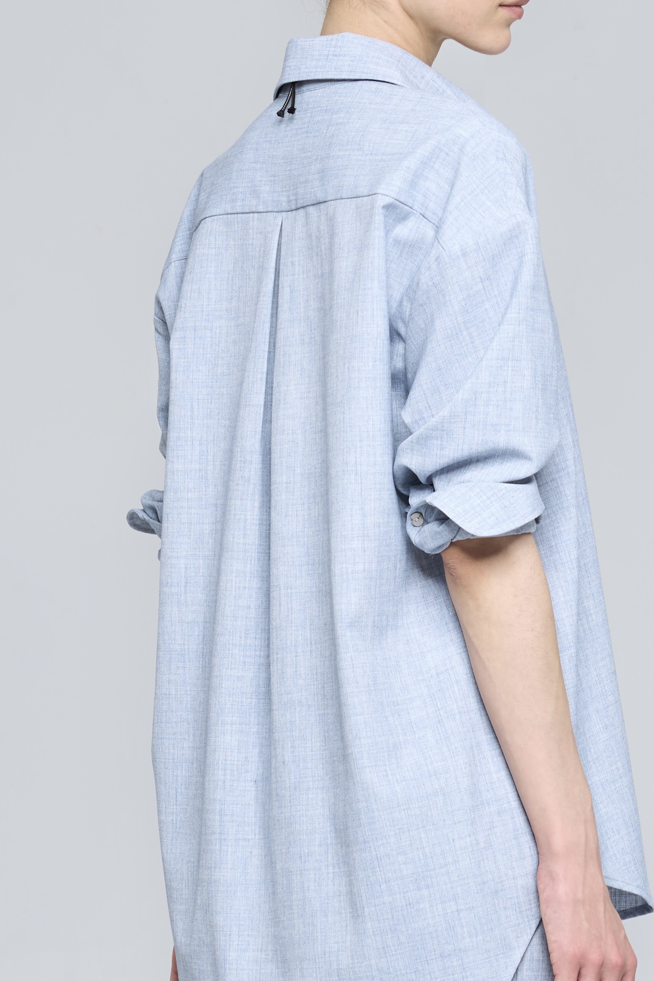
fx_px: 5749
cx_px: 445
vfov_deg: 9.7
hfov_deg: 6.5
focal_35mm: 211
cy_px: 852
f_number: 8
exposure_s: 1/125
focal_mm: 85
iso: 200
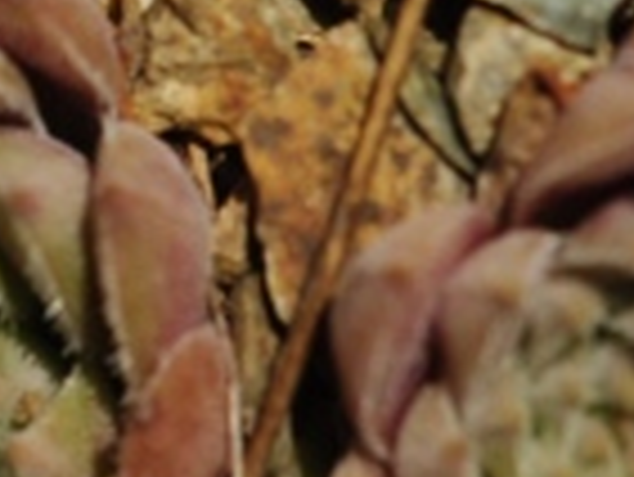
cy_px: -126
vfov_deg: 2.1
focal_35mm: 695
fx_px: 12735
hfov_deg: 2.8
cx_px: -216
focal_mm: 85
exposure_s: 1/500
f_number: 8
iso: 100
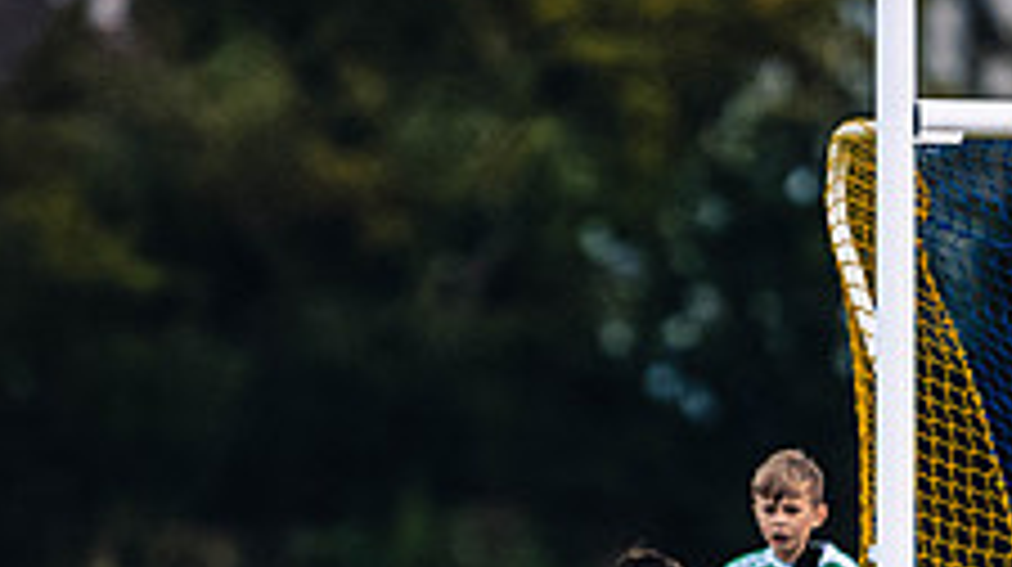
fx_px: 41039
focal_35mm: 1531
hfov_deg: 1.4
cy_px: 744
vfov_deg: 0.8
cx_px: 655
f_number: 2.8
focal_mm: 400
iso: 3200
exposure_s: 1/640
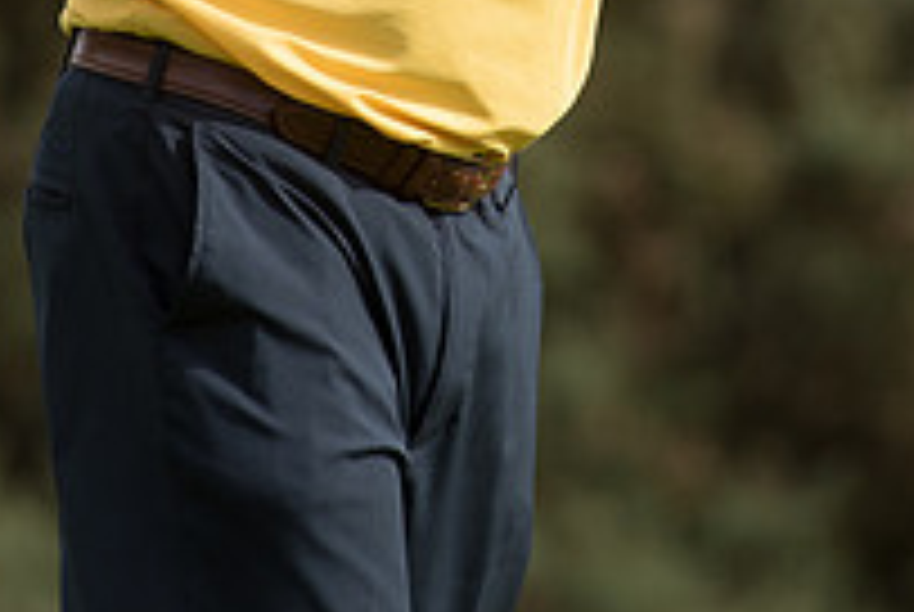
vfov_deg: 1.3
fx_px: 26417
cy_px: -427
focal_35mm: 1039
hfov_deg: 2.0
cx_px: 563
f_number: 5.6
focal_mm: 300
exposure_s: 1/3200
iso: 500
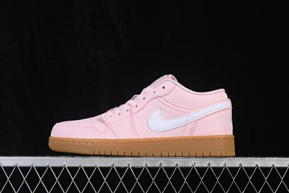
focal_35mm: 75
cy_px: 96
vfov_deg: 18.2
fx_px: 602
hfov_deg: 27.0
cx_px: 144
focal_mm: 50
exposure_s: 1/80
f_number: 8
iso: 160
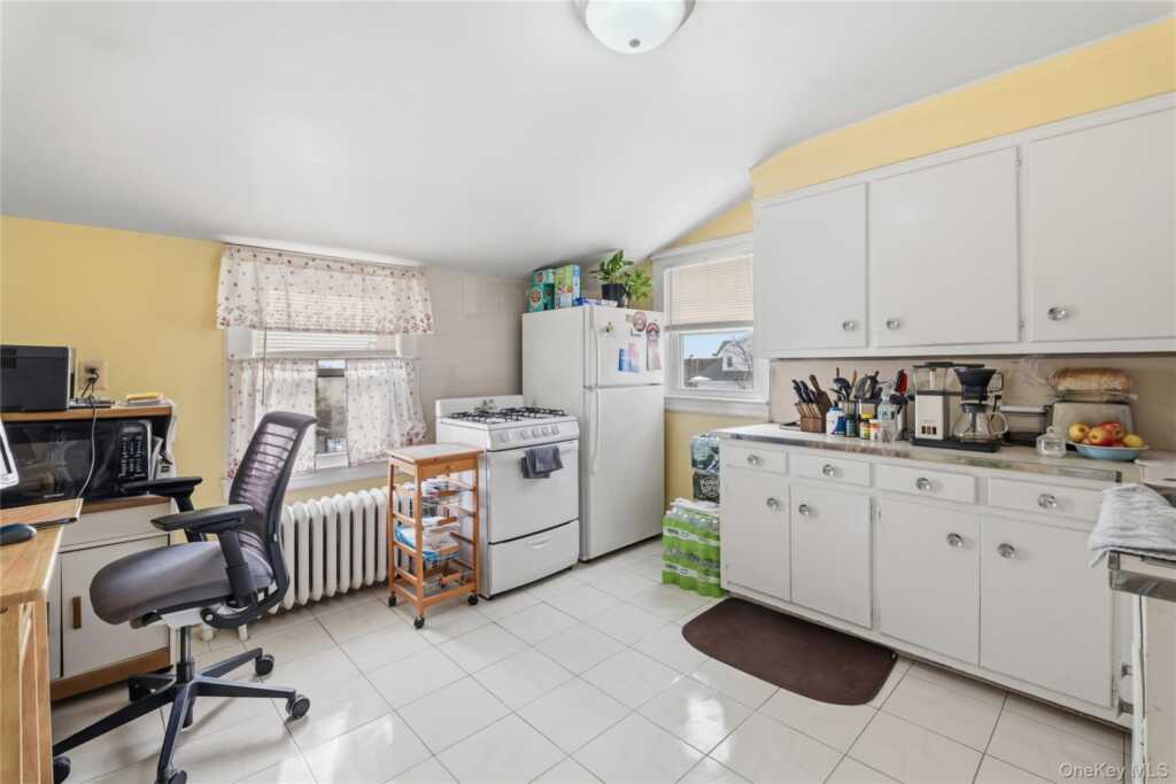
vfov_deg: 77.3
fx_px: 490
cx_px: 588
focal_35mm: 15
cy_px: 392
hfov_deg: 100.4
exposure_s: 1/2
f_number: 8
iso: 320
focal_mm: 10
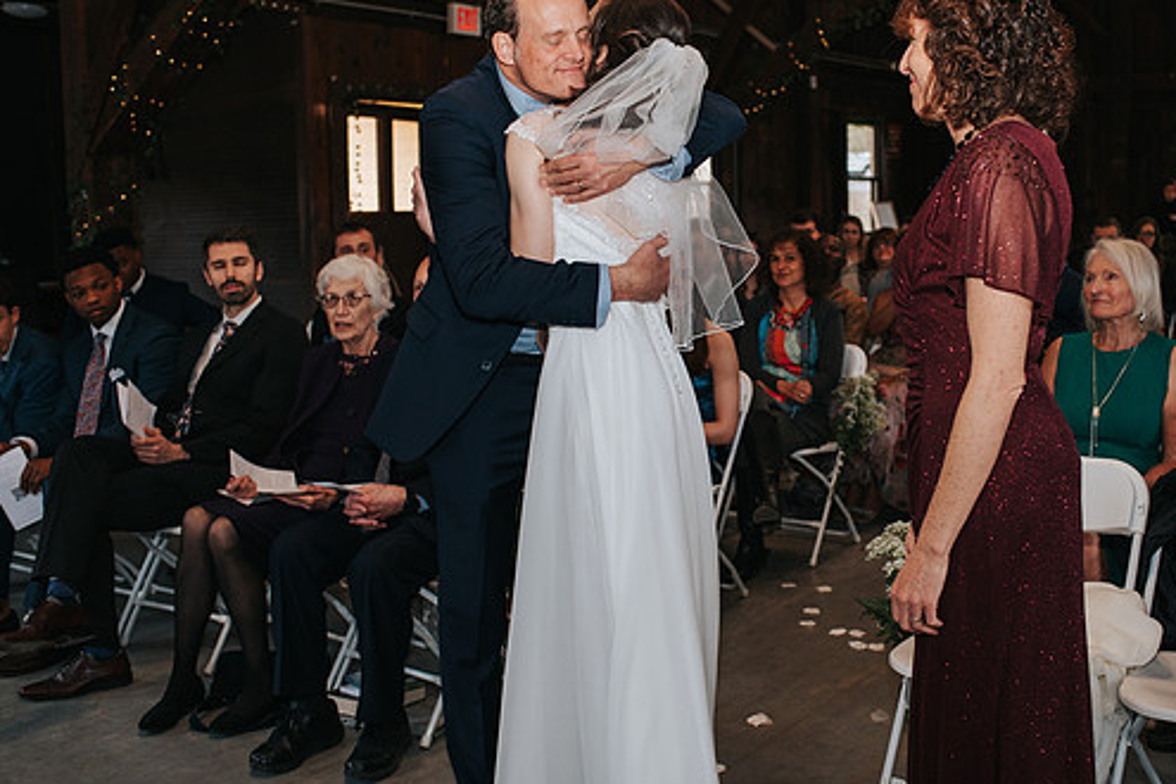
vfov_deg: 32.6
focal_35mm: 41
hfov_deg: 47.3
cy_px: 342
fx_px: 1339
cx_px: 665
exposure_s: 1/200
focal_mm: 35
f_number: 3.2
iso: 1000
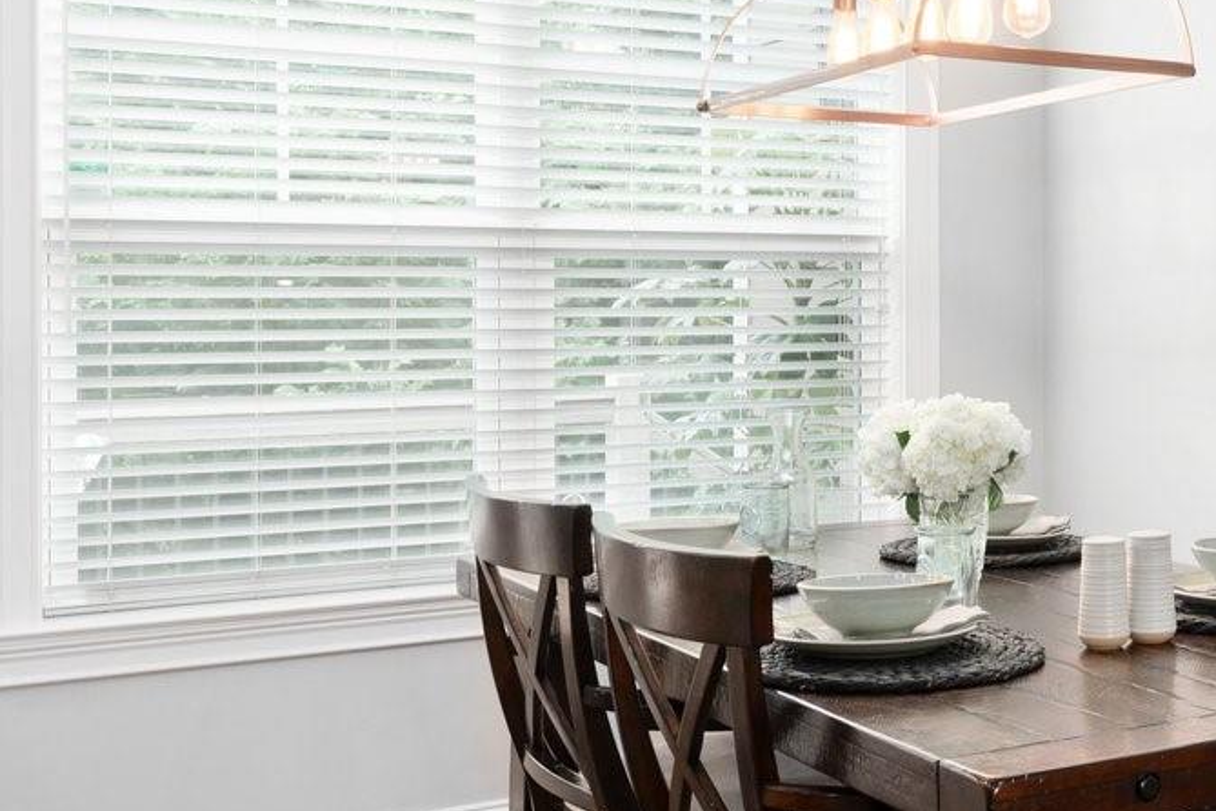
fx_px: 1808
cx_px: 1191
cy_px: 311
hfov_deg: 34.2
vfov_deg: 25.2
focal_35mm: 54
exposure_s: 1/2
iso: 200
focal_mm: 17.5
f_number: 8
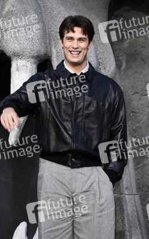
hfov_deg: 6.7
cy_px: 119
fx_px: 1267
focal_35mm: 195
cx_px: 74
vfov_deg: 10.8
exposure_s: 1/250
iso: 250
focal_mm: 190
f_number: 6.3
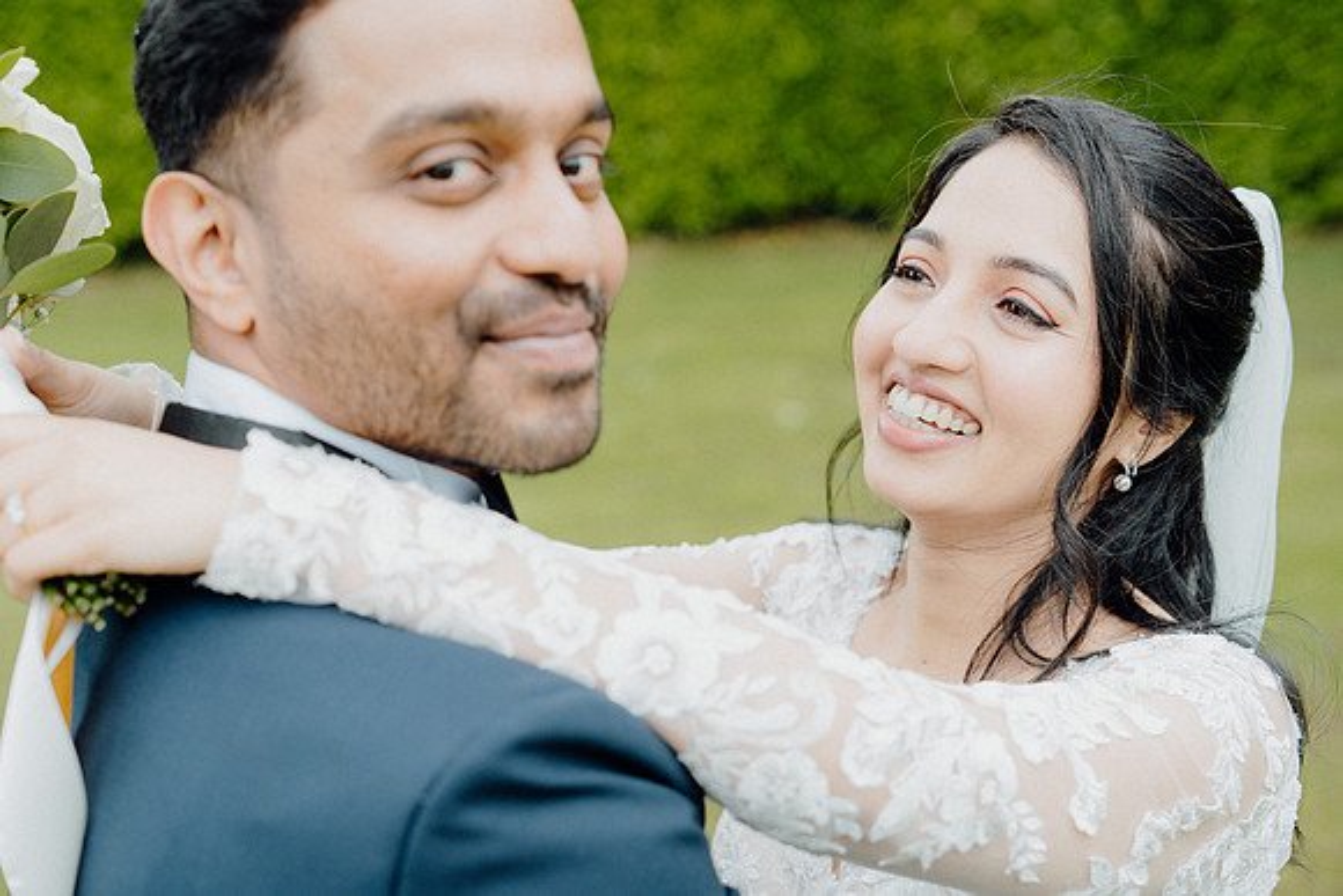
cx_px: 672
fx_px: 2127
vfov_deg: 23.8
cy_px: 448
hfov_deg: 35.0
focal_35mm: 57
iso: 125
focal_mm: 57
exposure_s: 1/250
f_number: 3.5
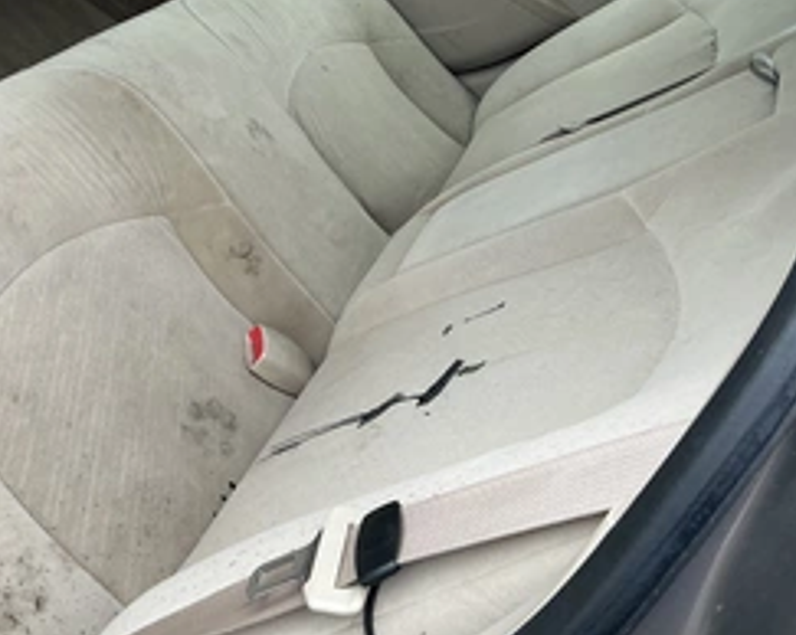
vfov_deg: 33.0
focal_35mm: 45
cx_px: 282
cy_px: 190
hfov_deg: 40.8
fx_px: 1059
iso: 50
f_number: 1.8
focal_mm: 3
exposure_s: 1/122
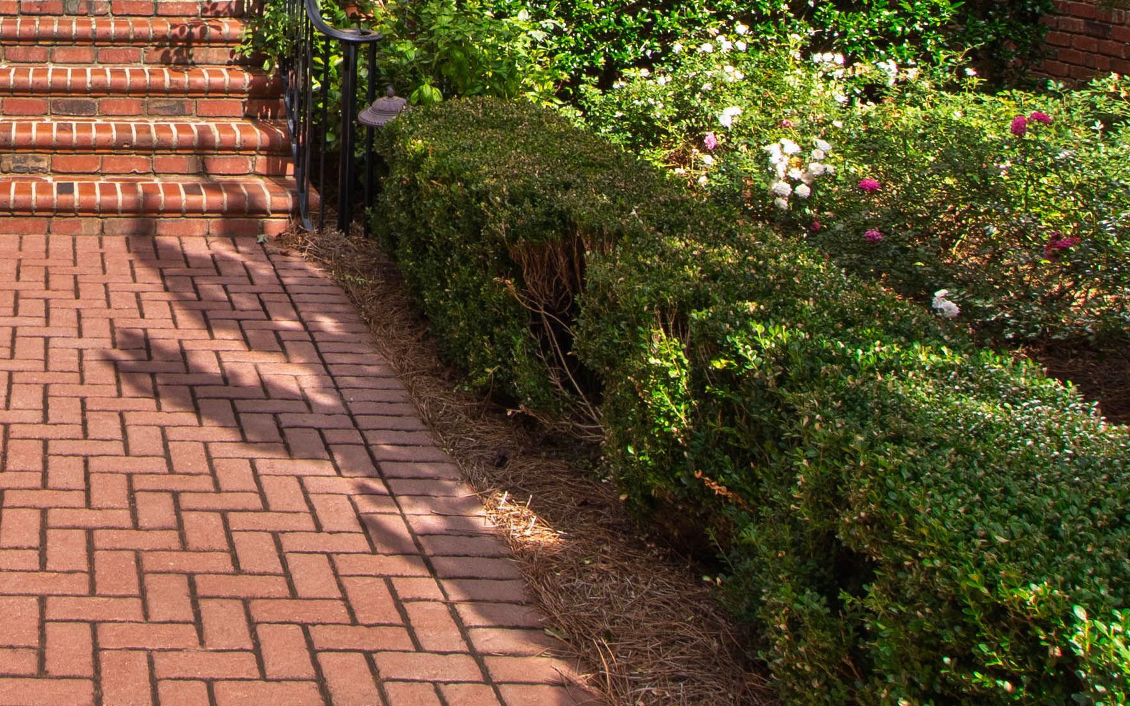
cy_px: -147
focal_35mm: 48
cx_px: 27
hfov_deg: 37.8
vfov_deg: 24.3
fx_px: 1478
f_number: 9
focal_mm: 10
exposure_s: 1/125
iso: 160
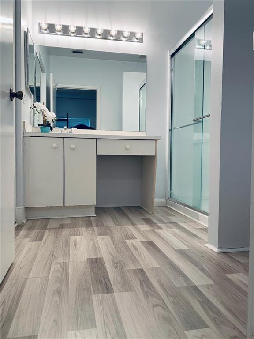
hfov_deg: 53.1
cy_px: 170
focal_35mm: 26
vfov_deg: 67.3
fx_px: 254
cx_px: 127
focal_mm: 4.25
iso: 100
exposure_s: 1/60
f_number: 1.8
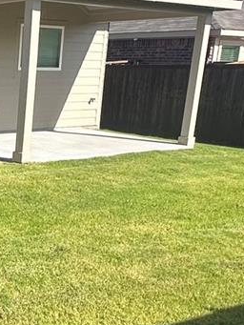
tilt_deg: -14.2
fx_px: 592
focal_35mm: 63
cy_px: 222
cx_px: -103
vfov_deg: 30.4
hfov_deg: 20.5
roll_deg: +0.3
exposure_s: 1/2020
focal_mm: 2.22
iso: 50
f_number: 2.2
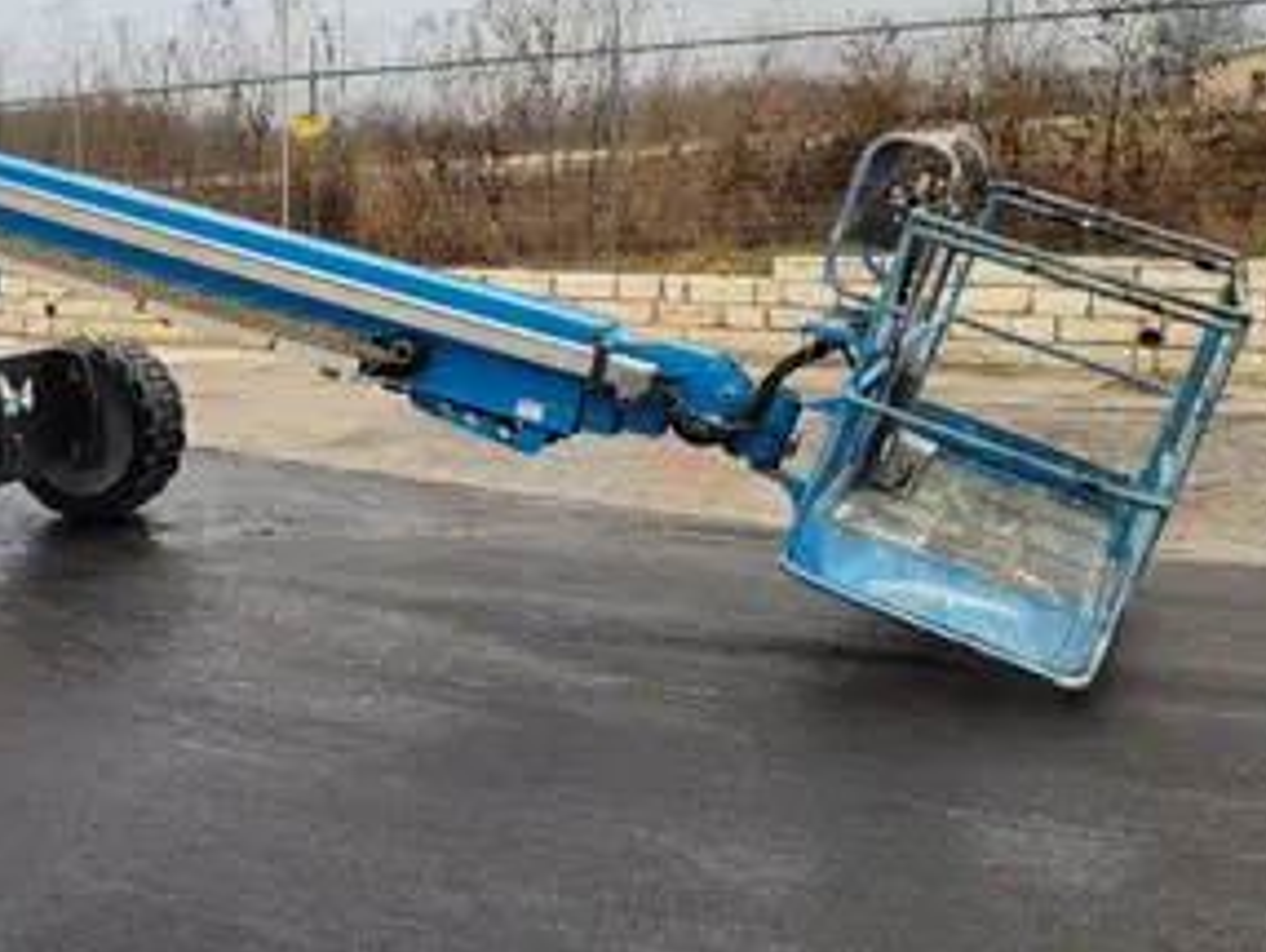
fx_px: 1830
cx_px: 252
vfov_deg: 29.1
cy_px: 392
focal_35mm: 50
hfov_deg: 36.8
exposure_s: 1/189
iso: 40
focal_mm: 5.4
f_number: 1.8
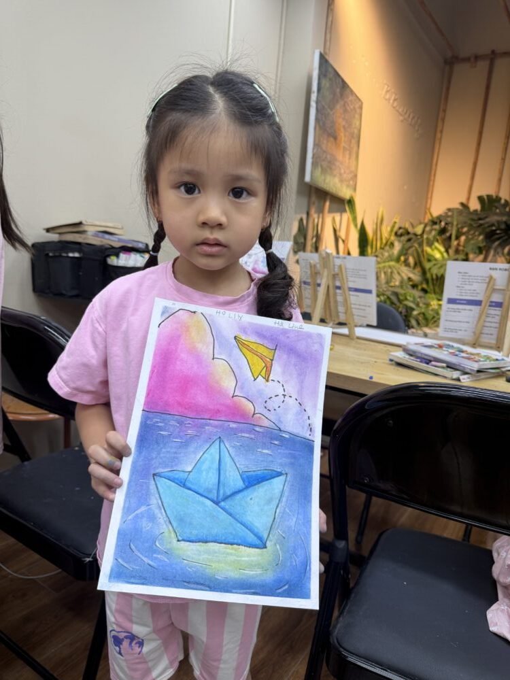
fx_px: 471
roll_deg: -5.6
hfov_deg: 56.8
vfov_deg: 71.6
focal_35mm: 24
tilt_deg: -8.5
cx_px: 255
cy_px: 340
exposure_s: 1/100
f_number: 1.78
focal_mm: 6.76
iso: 64
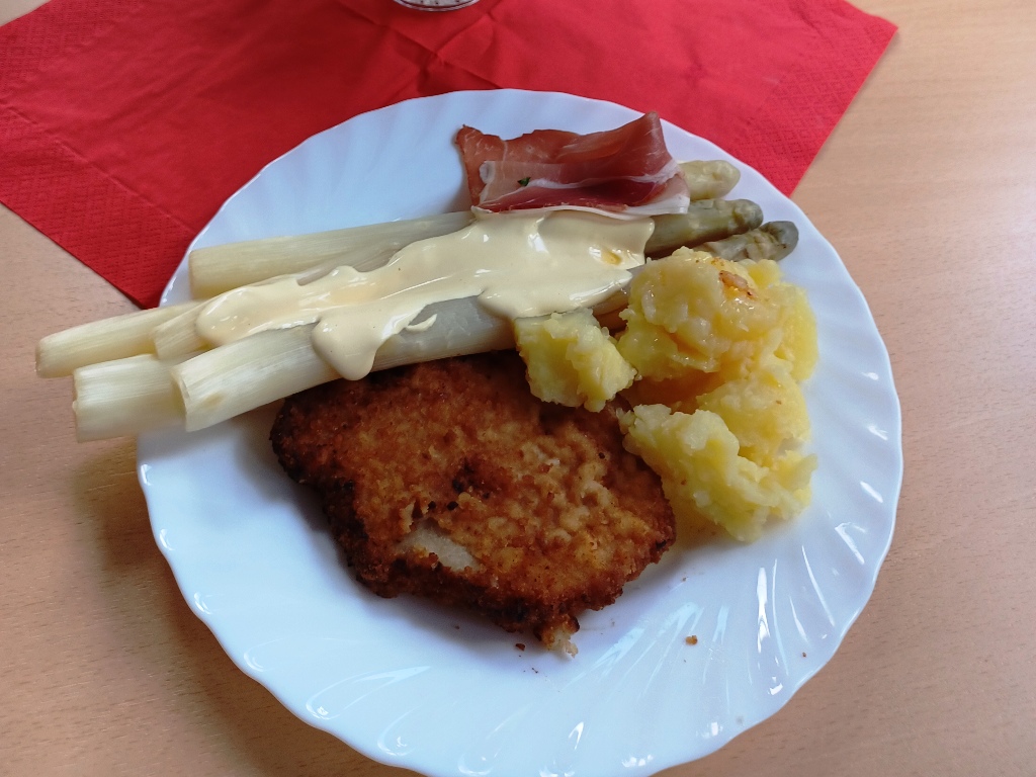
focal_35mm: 25
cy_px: 388
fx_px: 748
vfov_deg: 54.9
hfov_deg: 69.4
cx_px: 518
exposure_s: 1/50
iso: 80
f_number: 1.8
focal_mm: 4.6
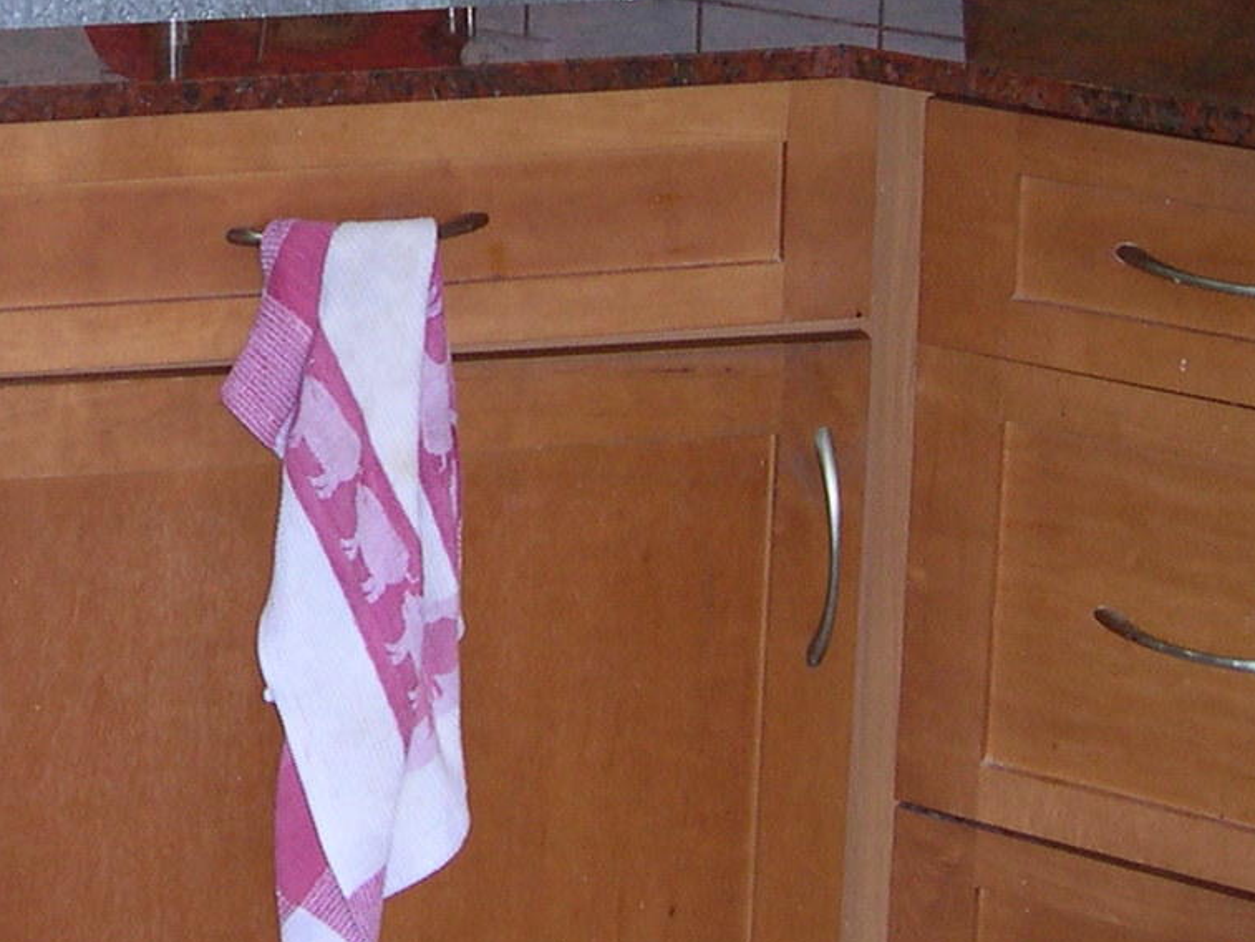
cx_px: 156
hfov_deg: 17.0
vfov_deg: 12.8
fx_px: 4134
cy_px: -76
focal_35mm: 114
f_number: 2.8
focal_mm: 8
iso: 100
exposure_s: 1/60
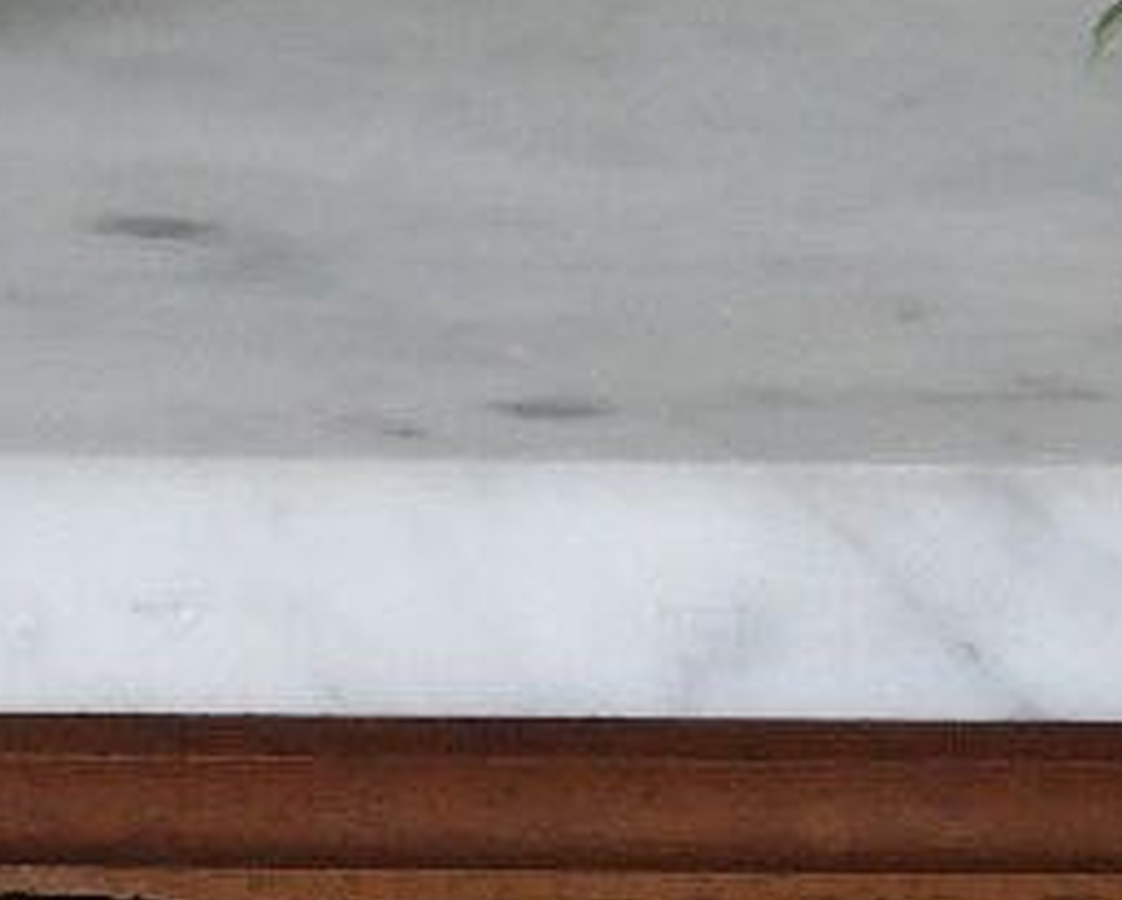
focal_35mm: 289
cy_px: 578
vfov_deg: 5.4
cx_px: 452
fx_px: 9608
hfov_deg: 6.7
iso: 800
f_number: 4.5
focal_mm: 30
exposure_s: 1/50
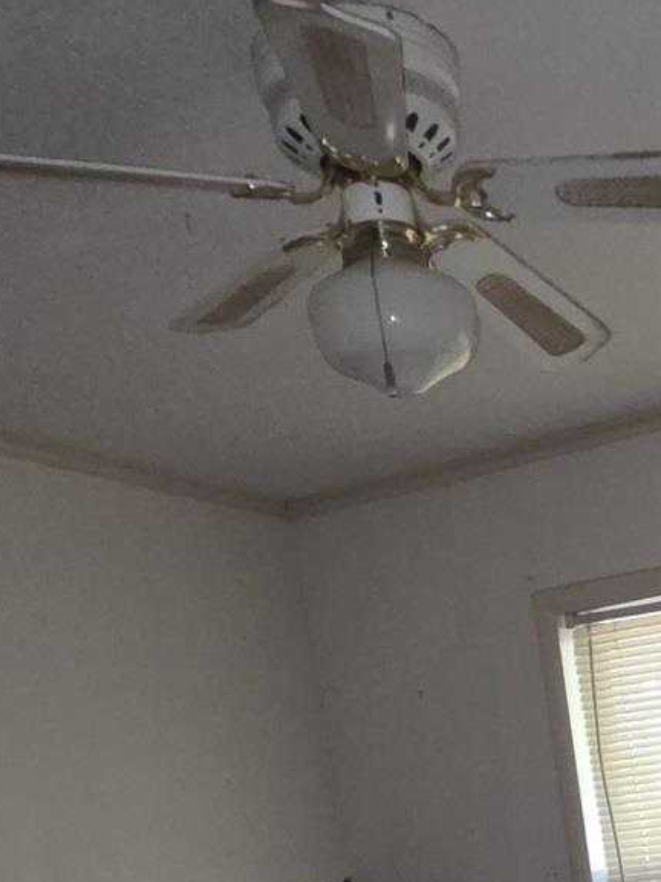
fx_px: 1324
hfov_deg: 25.3
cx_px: 785
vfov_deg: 27.7
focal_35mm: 52
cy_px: 1259
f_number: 1.9
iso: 200
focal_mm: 2.2
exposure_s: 1/30
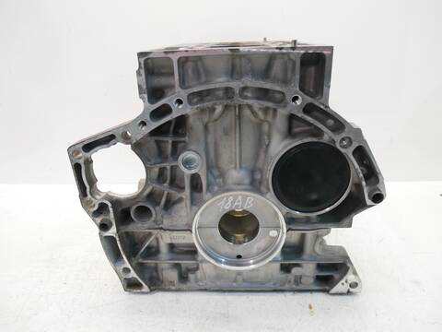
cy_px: 166
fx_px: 306
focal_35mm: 24
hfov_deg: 71.6
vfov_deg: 56.8
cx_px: 221
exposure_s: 1/60
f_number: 3.5
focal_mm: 12
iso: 640
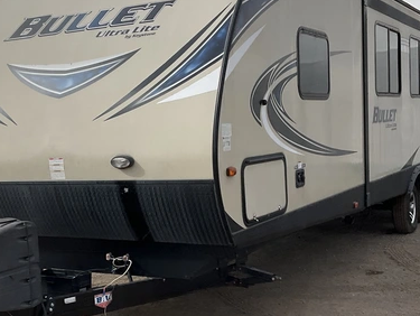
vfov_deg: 25.3
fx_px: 704
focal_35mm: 58
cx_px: 171
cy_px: 178
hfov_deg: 33.1
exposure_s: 1/2058
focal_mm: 3
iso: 25
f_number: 1.8
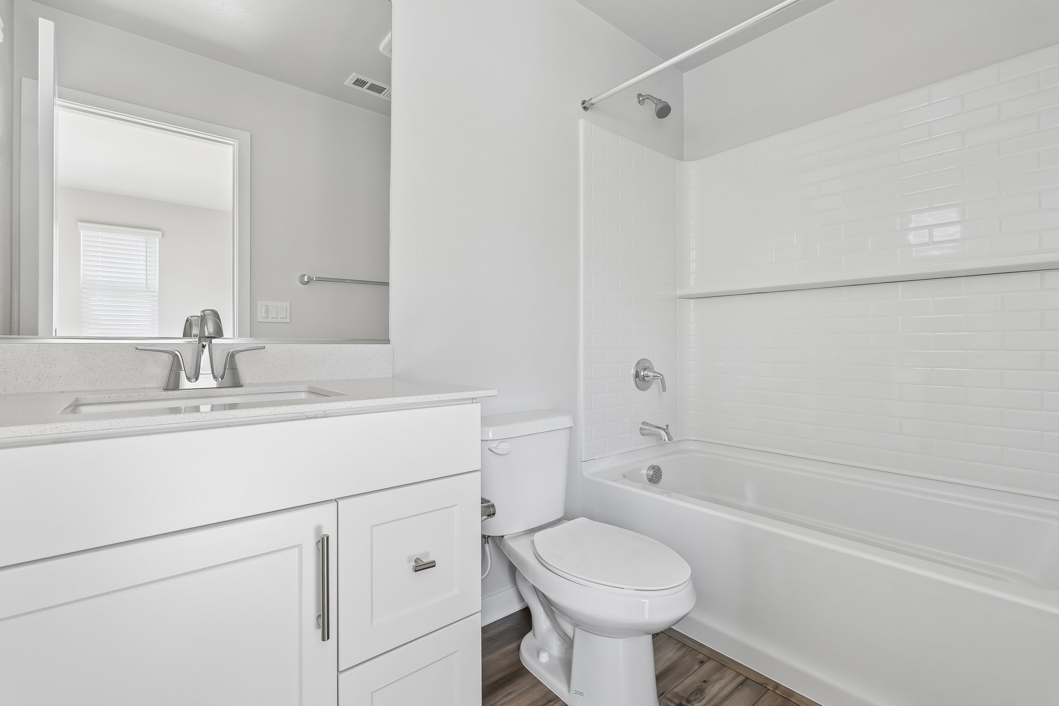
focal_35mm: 16
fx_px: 471
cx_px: 530
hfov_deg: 96.7
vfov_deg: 73.7
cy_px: 353
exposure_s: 1/30
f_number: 8
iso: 250
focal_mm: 16
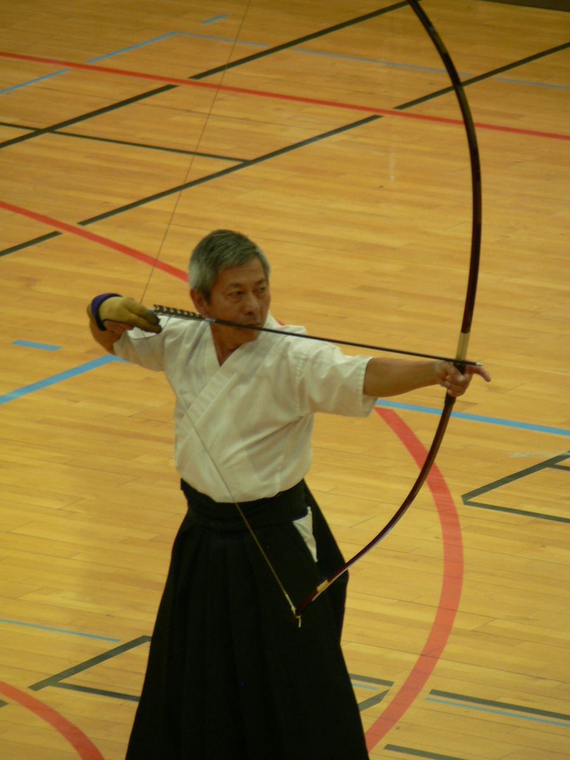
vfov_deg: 4.6
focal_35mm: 432
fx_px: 9485
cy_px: 380
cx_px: 285
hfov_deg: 3.4
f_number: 3.3
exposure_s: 1/30
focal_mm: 72
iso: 100
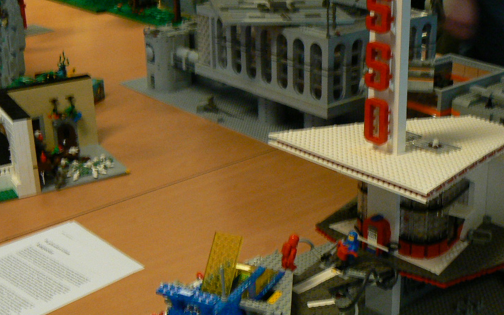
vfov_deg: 21.9
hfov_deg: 34.0
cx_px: 366
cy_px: 199
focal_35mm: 59
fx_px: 810
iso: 200
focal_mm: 6
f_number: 2.8
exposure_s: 1/25
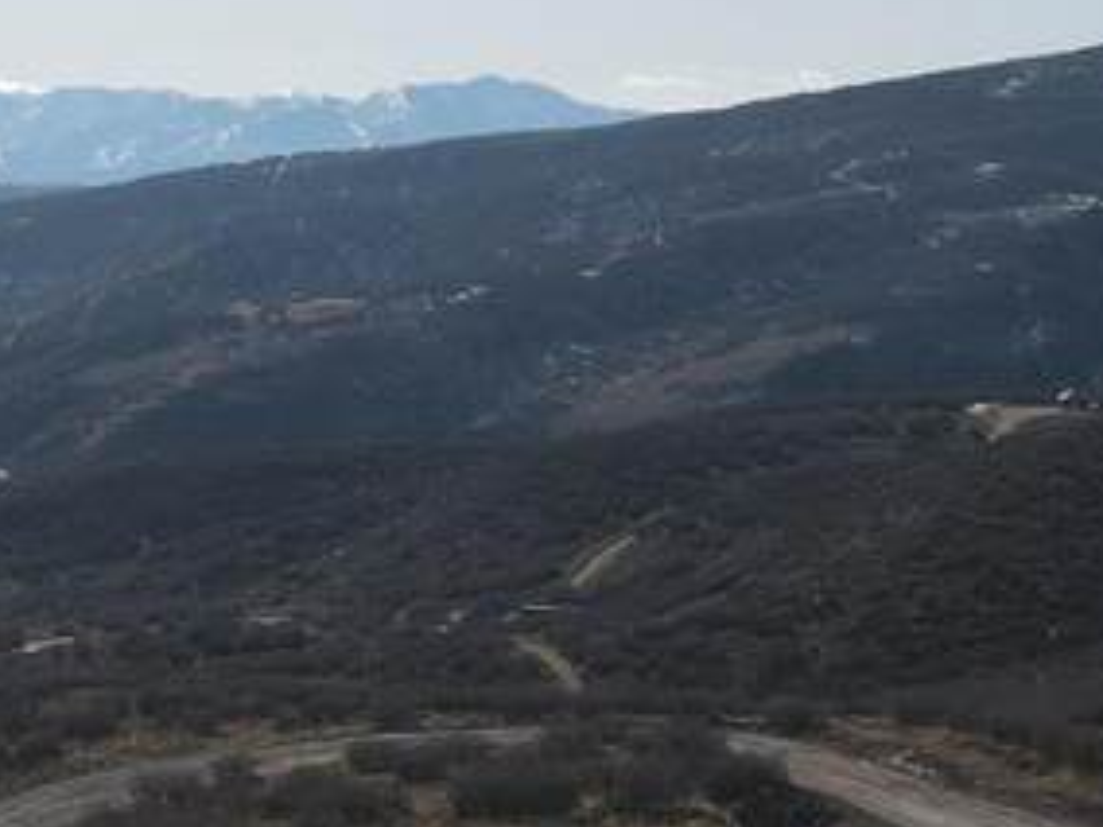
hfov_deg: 17.5
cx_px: -144
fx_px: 3441
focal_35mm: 108
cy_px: 280
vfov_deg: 13.7
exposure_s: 1/2000
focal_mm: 4.5
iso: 100
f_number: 2.8
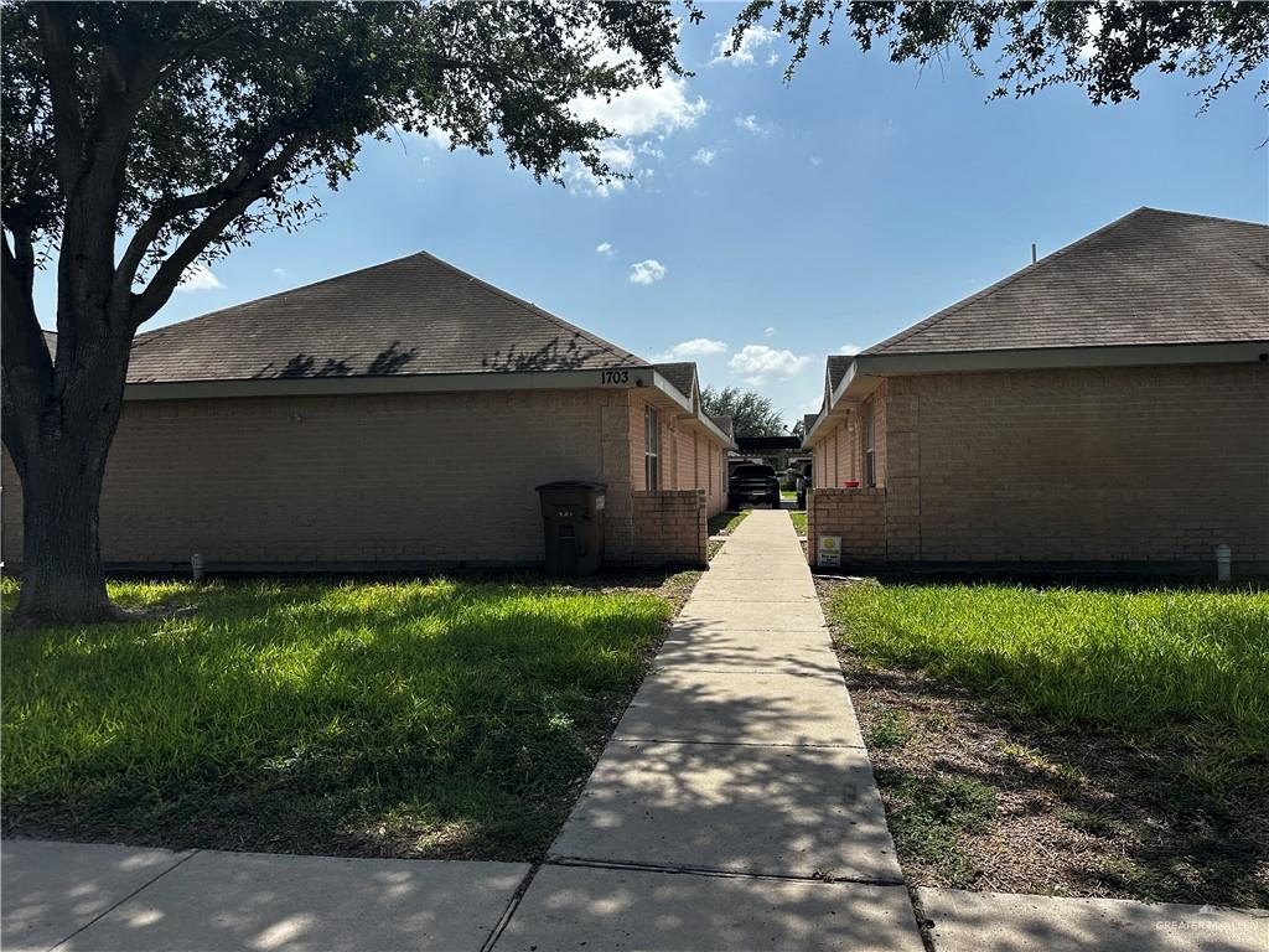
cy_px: 476
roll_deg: -0.3
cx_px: 634
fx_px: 880
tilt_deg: +0.4
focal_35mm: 24
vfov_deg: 56.8
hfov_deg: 71.6
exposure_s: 1/5848
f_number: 1.78
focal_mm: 6.86
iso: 80
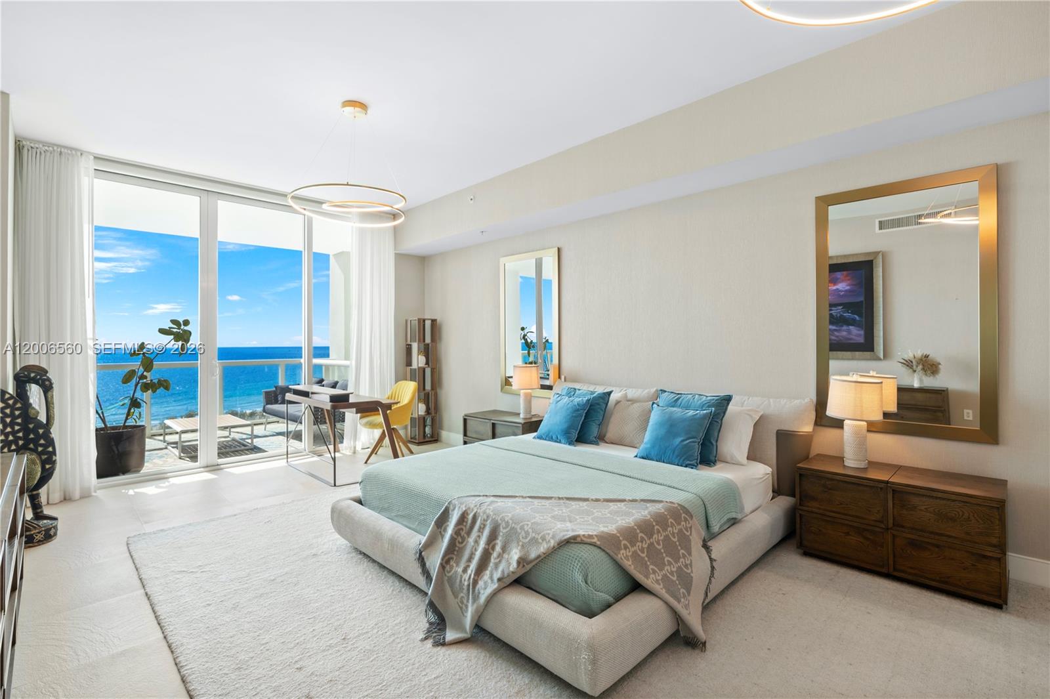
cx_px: 525
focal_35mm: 16
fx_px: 466
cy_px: 350
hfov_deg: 96.8
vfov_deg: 73.7
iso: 200
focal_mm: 16
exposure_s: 1/8
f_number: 9
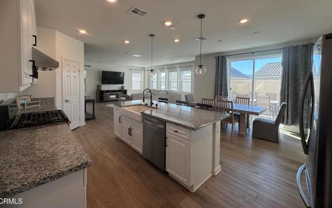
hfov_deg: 101.4
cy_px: 87
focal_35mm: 15
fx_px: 136
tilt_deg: -3.0
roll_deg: -0.7
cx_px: 165
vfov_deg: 74.3
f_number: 2.2
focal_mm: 2.22
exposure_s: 1/120
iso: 50
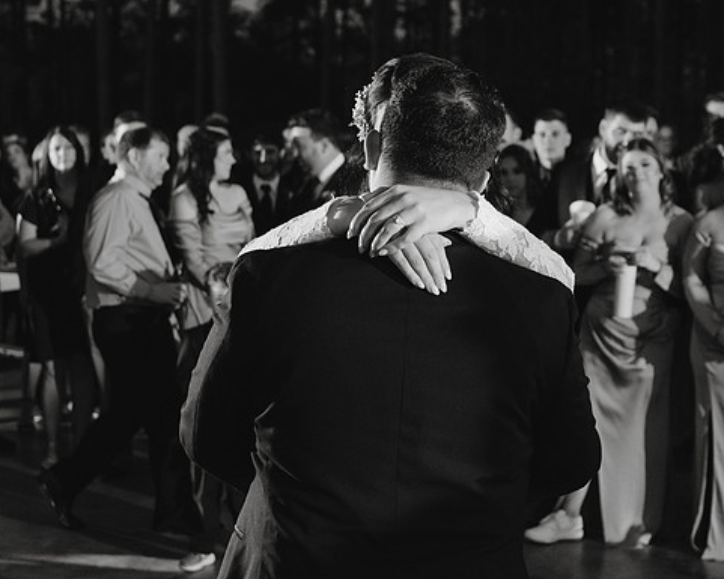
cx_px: 406
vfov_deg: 21.0
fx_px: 1565
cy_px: 265
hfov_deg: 26.0
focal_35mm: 73
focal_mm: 35
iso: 1600
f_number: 3.2
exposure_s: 1/125
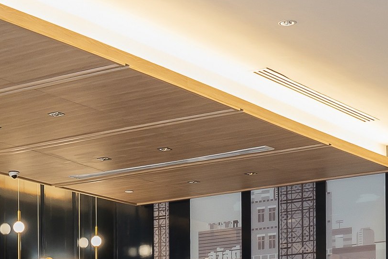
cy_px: 430
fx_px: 1229
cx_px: 14
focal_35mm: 114
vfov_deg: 11.4
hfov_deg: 17.6
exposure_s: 1/2.5
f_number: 13
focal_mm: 24
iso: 250
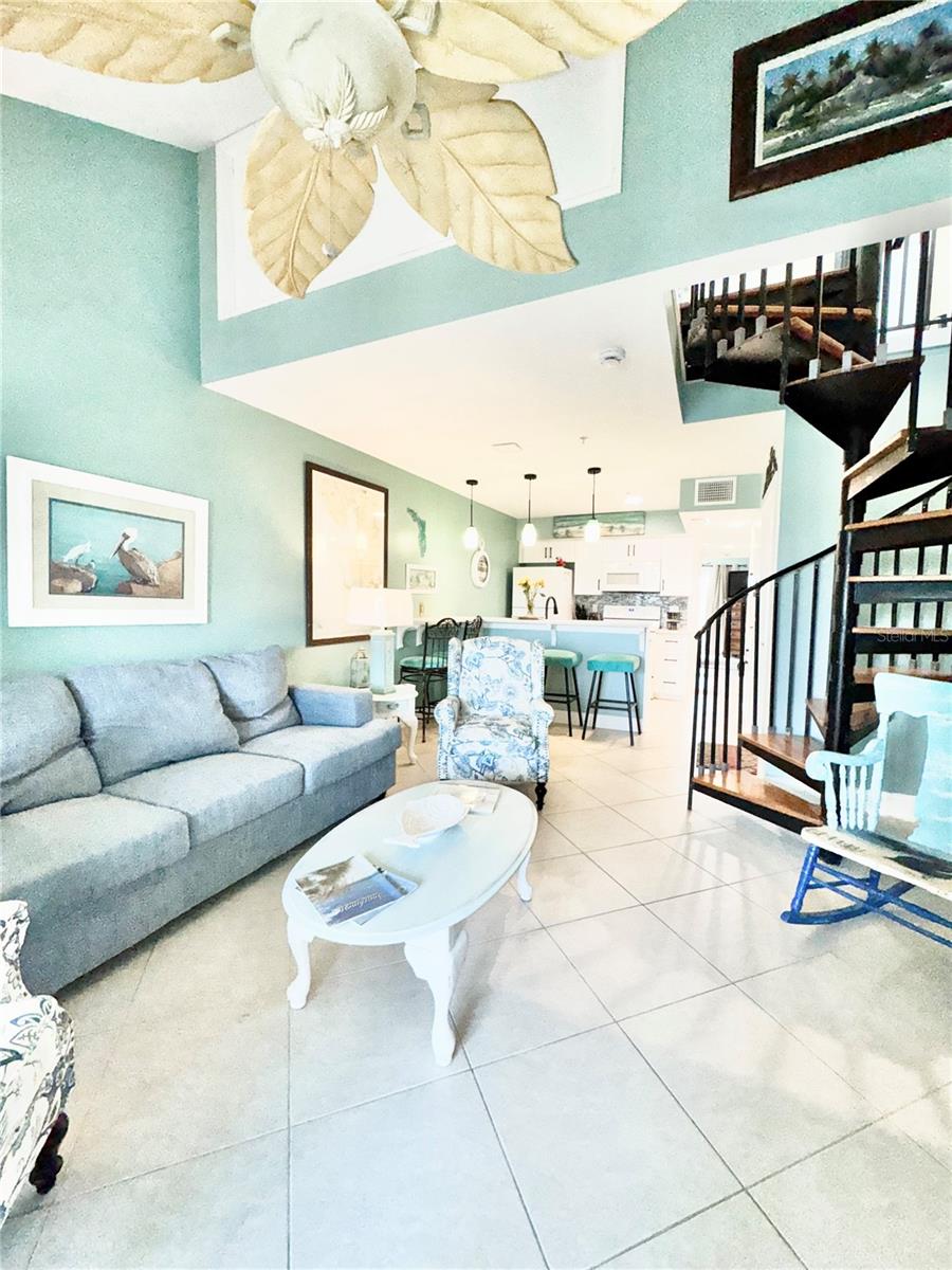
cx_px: 476
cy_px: 635
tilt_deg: -3.7
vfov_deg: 102.1
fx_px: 513
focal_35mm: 14
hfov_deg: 85.7
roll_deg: -0.7
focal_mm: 2.22
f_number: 2.2
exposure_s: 1/120
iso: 125
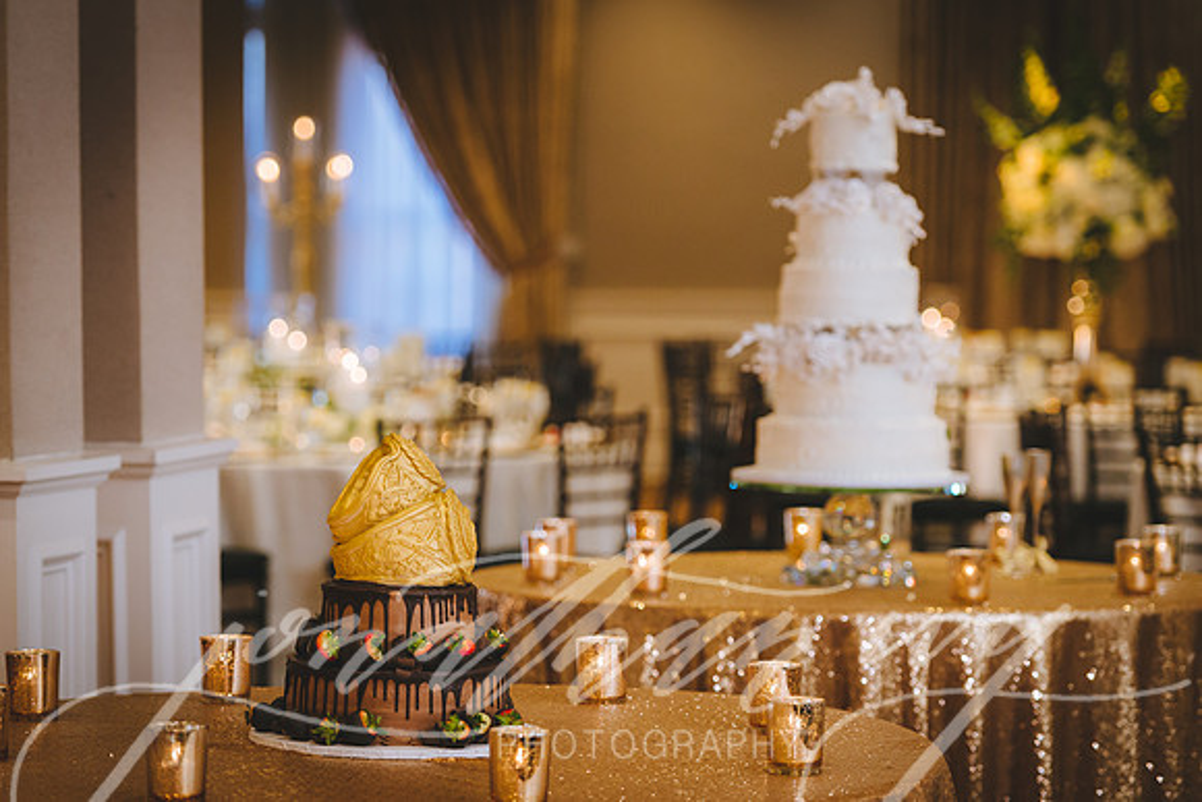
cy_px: 401
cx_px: 543
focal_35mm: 134
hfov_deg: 15.3
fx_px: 4468
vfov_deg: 10.3
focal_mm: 122
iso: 1600
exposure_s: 1/200
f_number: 2.8
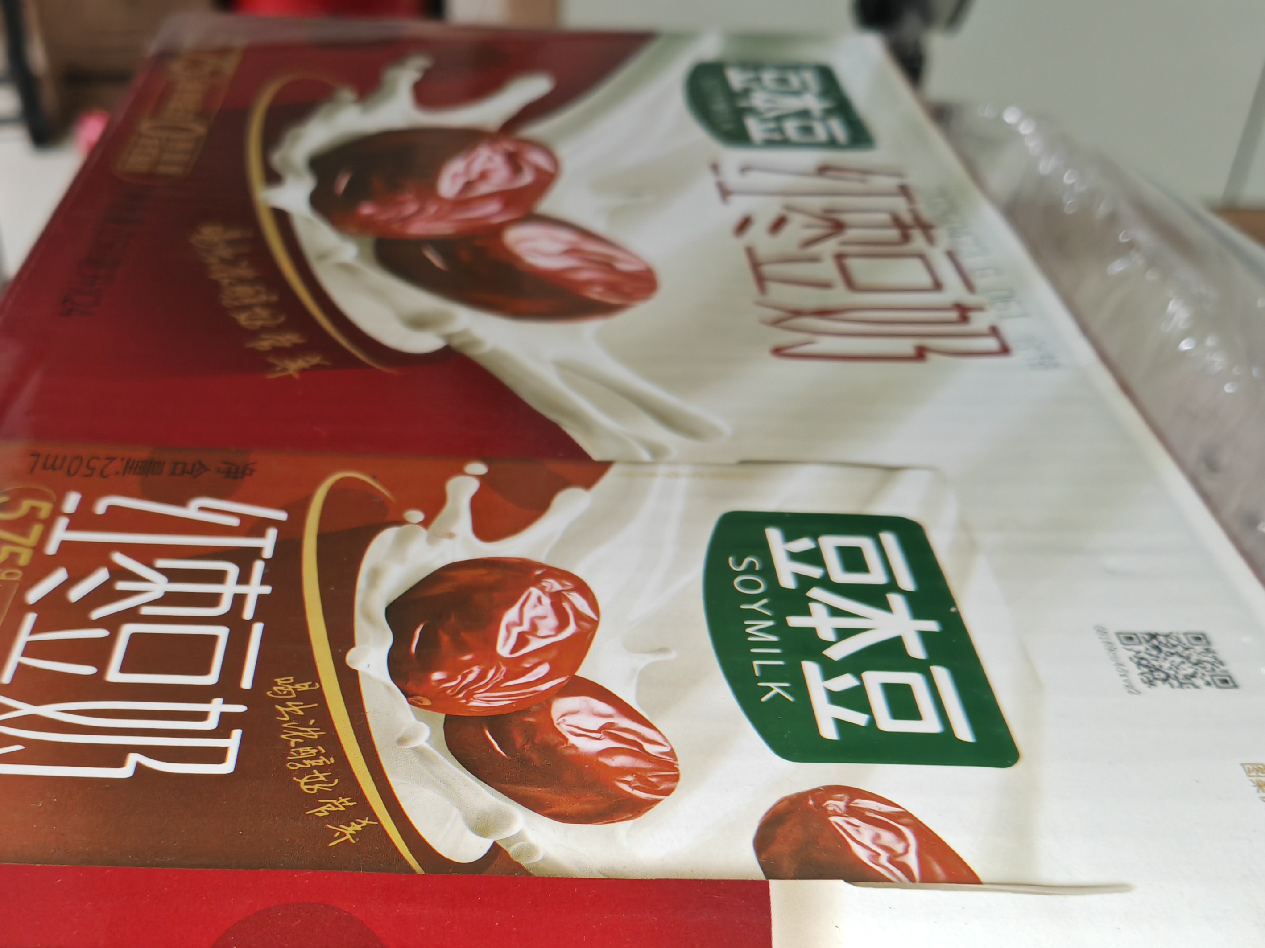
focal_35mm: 39
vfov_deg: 36.2
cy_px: 676
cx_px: 475
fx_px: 1425
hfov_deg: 47.4
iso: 648
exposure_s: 1/100
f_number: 1.9
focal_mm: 5.52
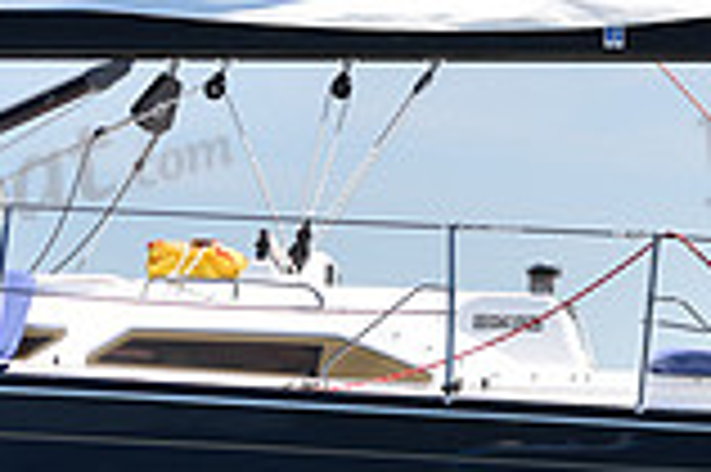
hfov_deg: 8.0
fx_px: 5070
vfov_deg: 5.3
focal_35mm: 257
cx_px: 468
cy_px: 384
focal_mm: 70
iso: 250
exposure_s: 1/800
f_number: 3.5
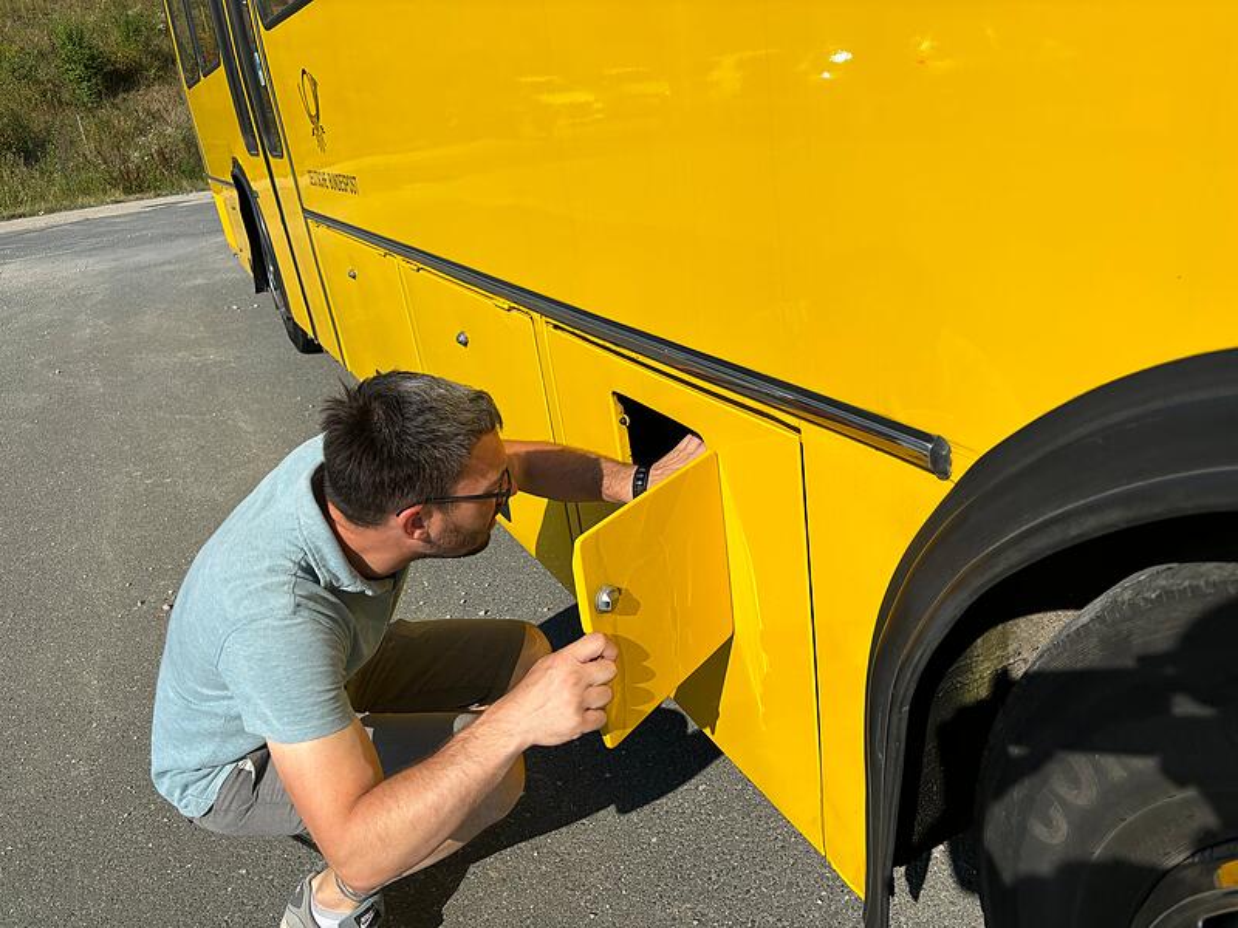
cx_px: 619
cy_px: 464
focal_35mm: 26
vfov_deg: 53.1
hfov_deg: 67.3
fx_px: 930
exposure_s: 1/4630
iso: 50
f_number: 1.6
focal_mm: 5.96
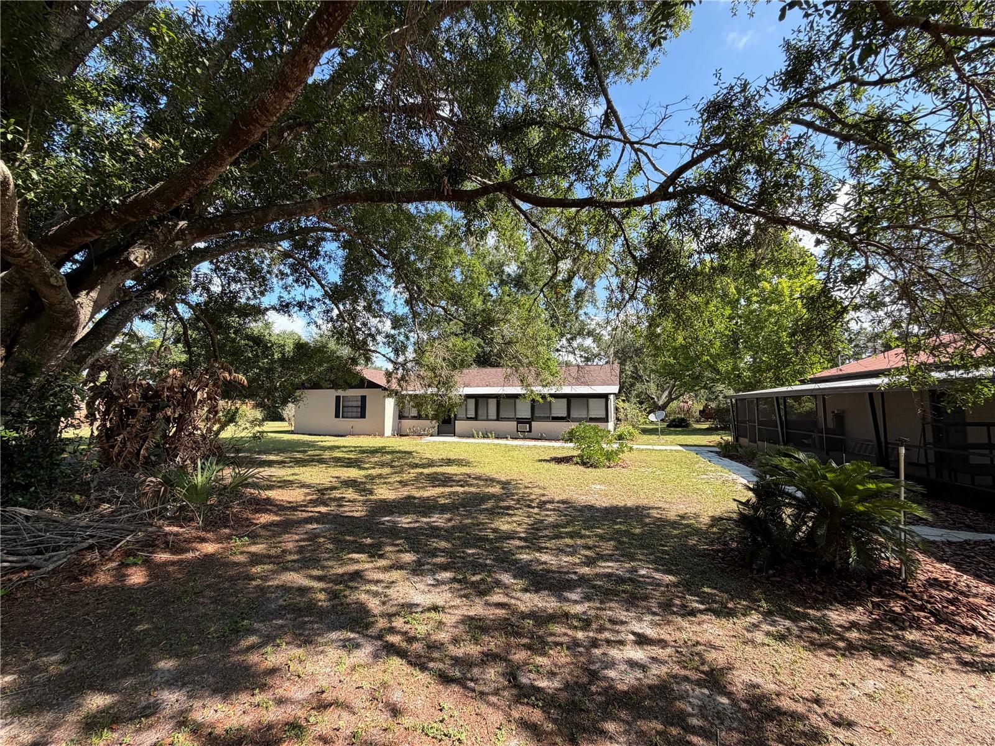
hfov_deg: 102.1
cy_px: 373
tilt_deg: +5.1
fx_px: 402
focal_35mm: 14
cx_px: 498
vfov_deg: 85.7
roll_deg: +1.2
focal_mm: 2.22
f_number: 2.2
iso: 50
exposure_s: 1/502
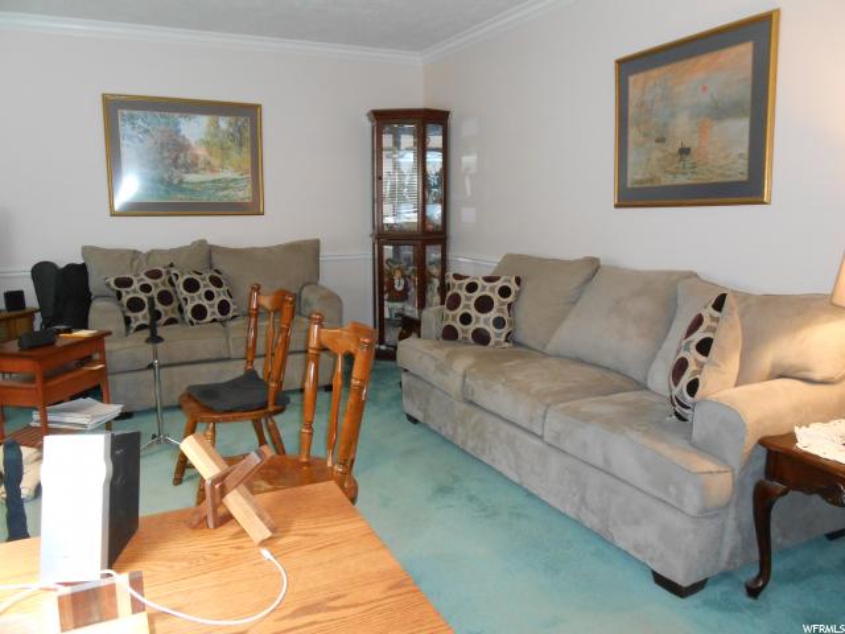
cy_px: 317
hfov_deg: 67.3
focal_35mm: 26
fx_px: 635
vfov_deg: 53.1
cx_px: 422
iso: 400
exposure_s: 1/25
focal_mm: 4.6
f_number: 3.5
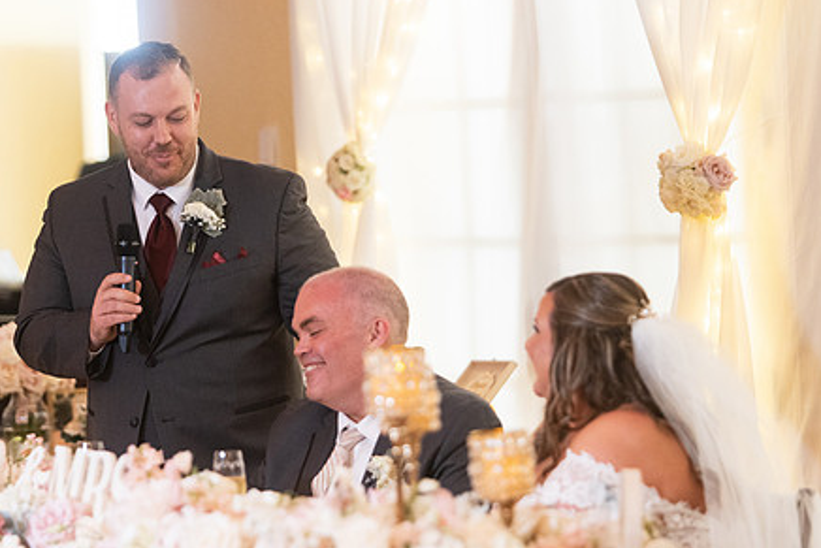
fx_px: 4403
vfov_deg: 7.1
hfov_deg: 10.6
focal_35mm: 193
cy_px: 280
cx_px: 305
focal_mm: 145
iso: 4000
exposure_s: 1/200
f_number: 2.8
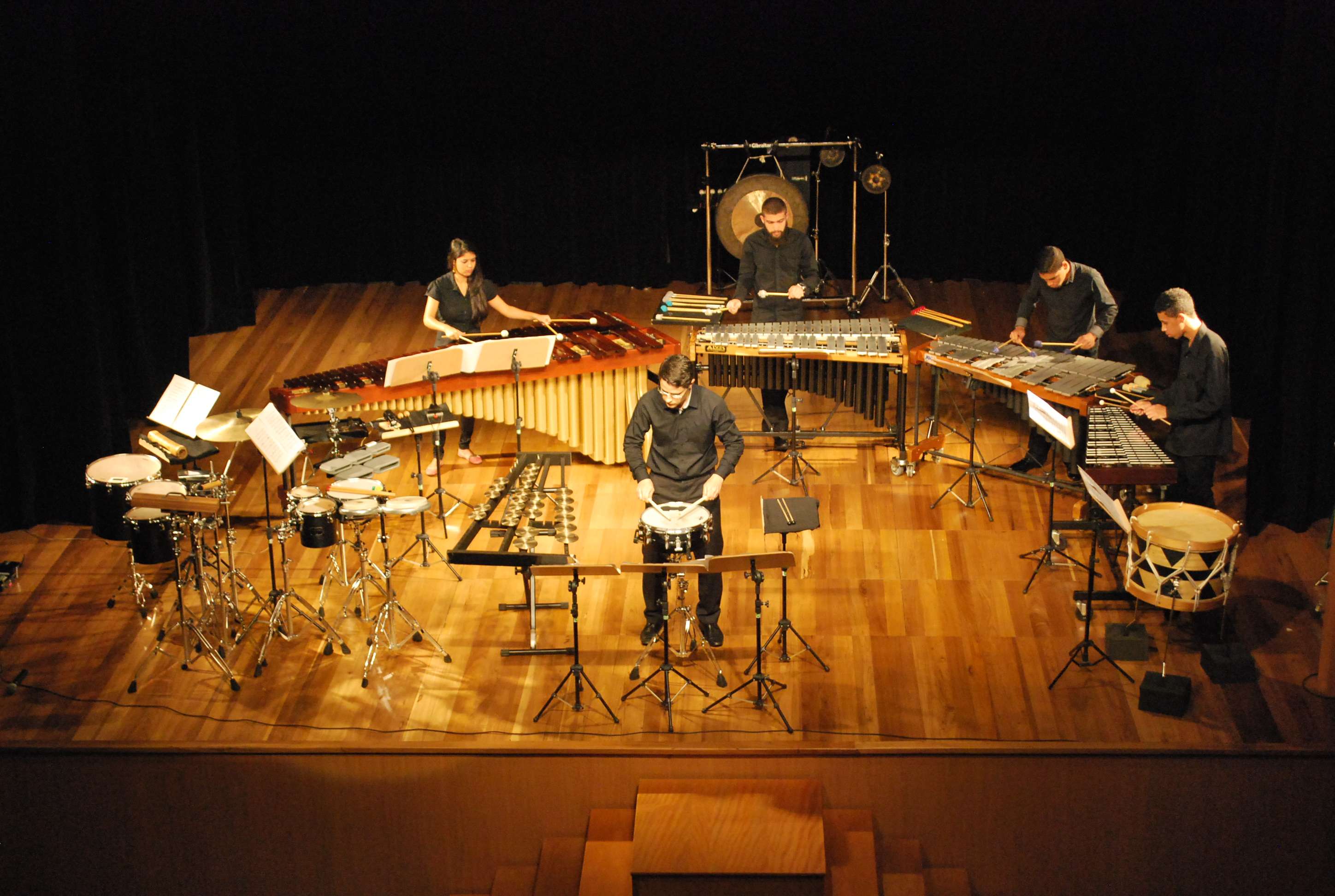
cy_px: 448
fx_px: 2230
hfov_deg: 33.3
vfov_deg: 22.7
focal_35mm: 60
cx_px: 668
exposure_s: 1/125
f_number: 5.3
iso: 1600
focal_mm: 40
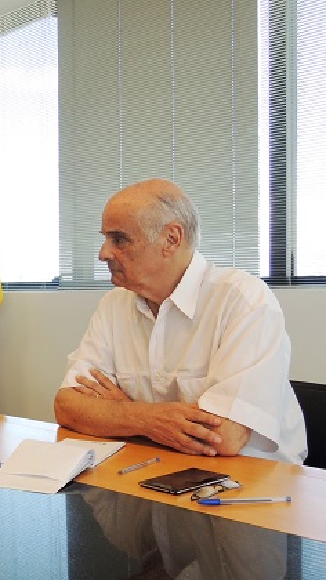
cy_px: 309
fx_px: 754
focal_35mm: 49
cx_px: -70
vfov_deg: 42.1
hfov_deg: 22.4
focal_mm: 5.3
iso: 100
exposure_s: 1/50
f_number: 3.1
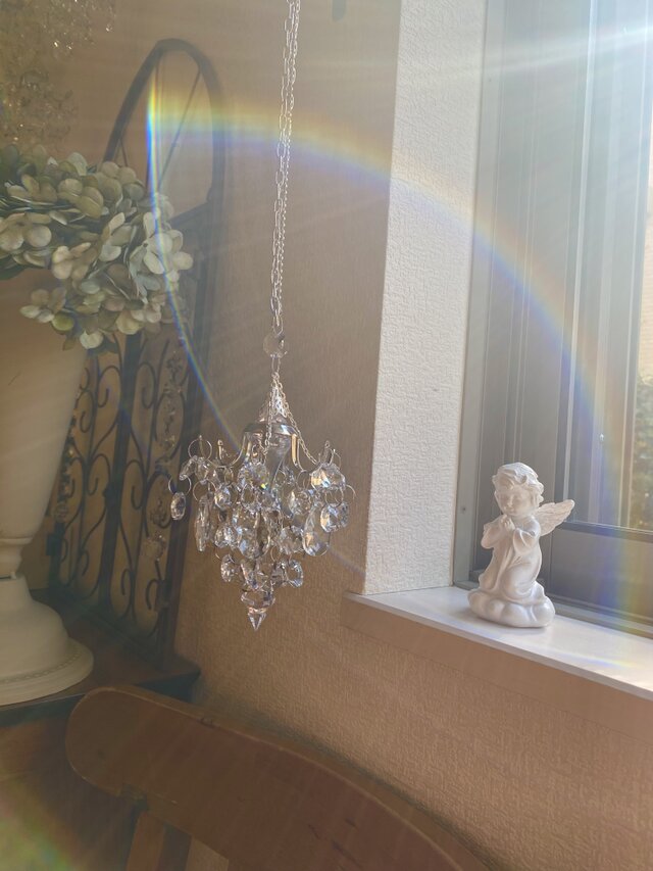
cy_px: 436
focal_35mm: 26
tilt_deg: +1.5
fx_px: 654
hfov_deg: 53.1
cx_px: 326
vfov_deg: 67.3
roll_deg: -3.4
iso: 32
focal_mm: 4.25
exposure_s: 1/125
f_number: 1.8
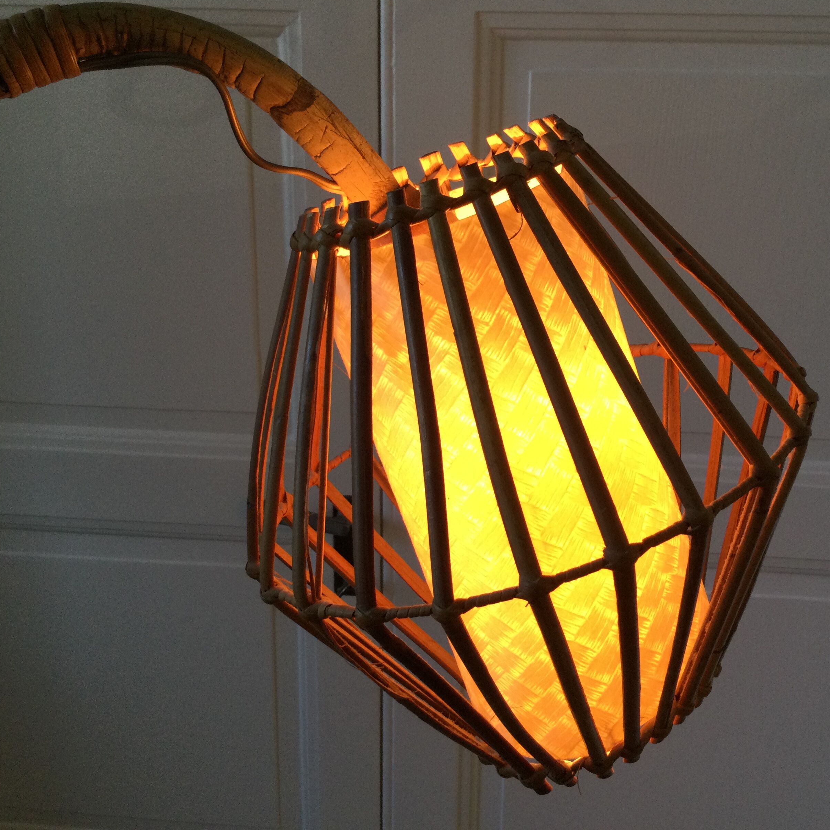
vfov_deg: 44.9
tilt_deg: -16.2
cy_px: 410
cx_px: 457
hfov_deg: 44.9
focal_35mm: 37
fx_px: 1004
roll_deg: -2.4
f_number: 2.4
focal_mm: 3.3
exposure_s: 1/33
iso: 32
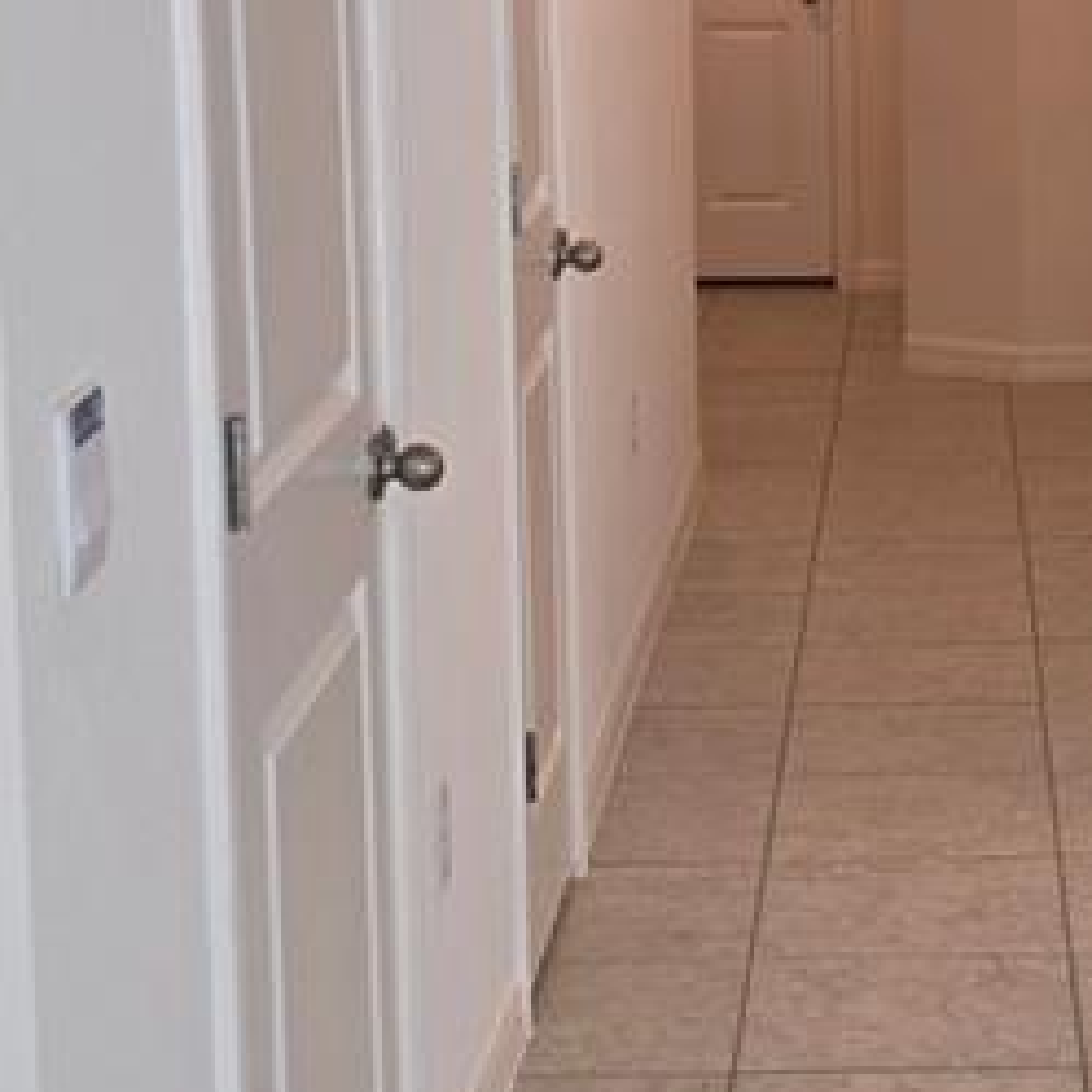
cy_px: 281
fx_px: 3498
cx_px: 956
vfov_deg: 17.6
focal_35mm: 98
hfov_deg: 17.5
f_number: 1.4
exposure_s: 1/120
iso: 64
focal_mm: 6.5
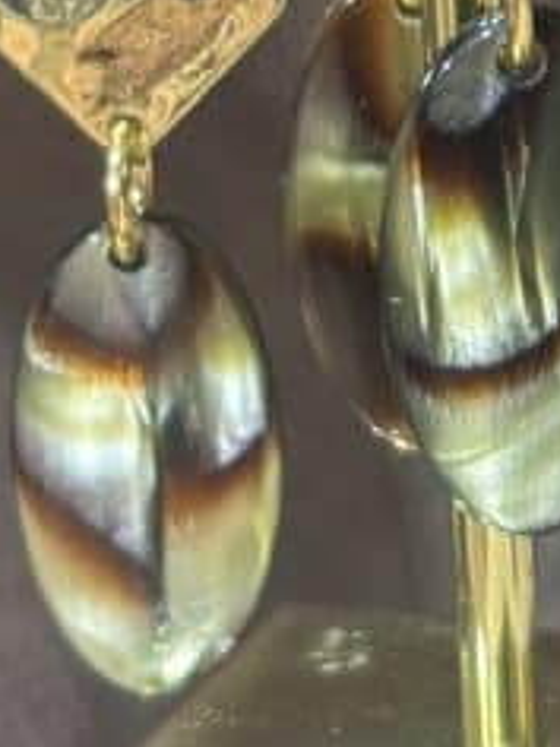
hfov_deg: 6.6
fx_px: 4875
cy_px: -437
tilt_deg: -12.1
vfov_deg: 8.5
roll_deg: +2.7
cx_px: 449
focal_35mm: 226
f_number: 1.6
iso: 50
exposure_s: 1/50
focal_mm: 5.96
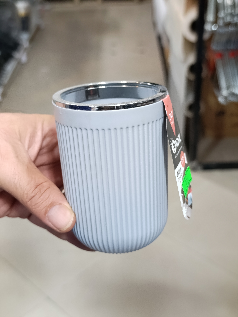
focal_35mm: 46
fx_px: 421
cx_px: 119
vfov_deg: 41.2
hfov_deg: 31.6
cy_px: 158
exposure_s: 1/33.3
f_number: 1.6
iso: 1000
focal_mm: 6.14
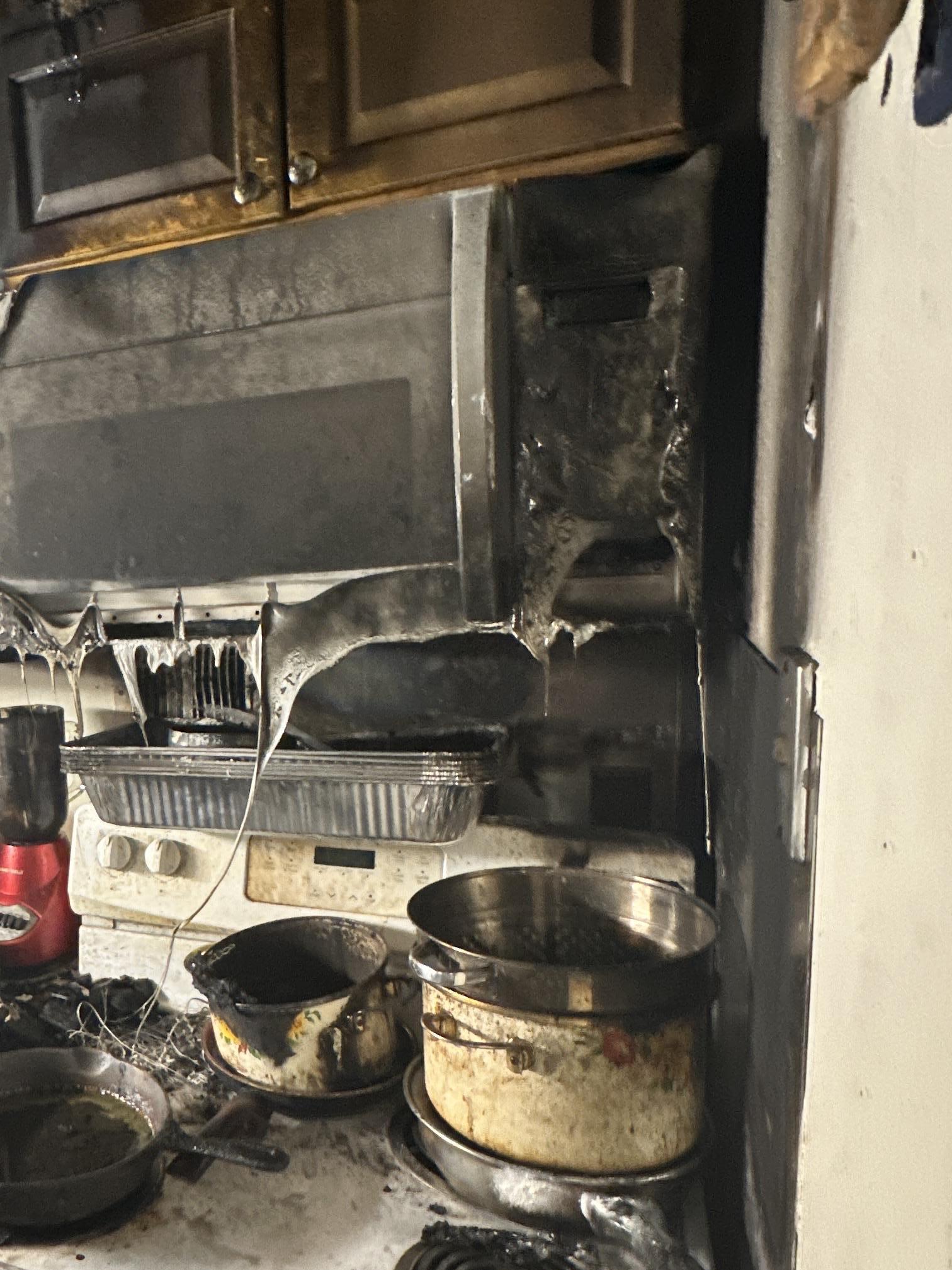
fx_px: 1027
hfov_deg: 45.4
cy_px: 714
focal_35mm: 28
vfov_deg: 63.2
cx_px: 105
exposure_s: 1/40
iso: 1000
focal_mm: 2.22
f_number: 2.2
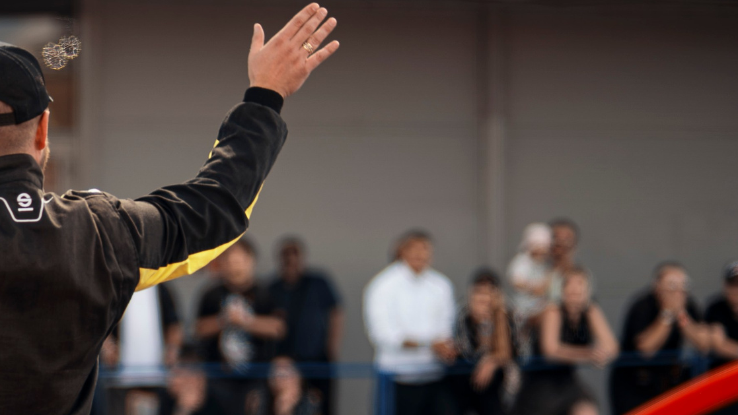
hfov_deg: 10.4
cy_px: 262
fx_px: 3993
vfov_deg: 6.0
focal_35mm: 204
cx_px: -44
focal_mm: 85
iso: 100
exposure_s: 1/200
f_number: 1.8
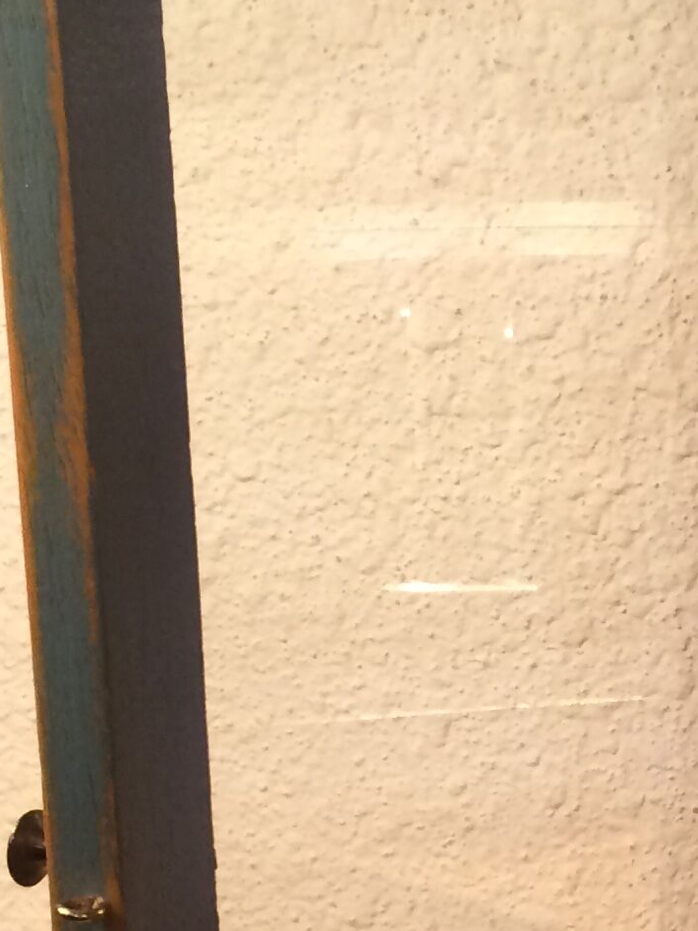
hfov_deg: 13.7
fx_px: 2689
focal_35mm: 100
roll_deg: -0.4
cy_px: 663
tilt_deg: -14.7
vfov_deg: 19.5
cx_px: 1127
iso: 64
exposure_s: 1/33
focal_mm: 4.15
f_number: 2.2
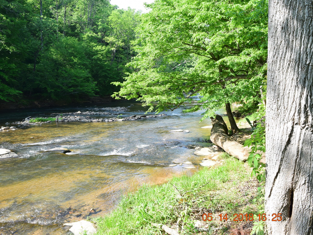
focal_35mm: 30
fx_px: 271
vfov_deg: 46.8
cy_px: 114
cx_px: 136
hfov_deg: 59.8
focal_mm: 18
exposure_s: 1/200
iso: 400
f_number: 10
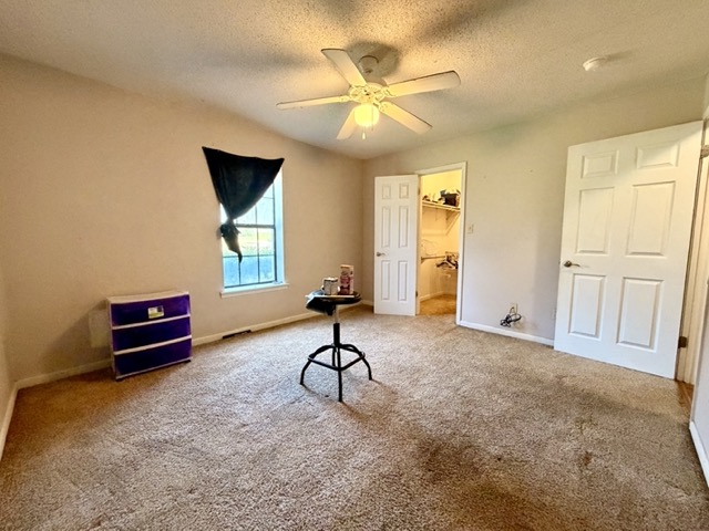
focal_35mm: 14
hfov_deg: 102.1
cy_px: 266
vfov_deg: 85.7
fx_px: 287
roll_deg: -0.1
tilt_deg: -6.5
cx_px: 354
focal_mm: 2.22
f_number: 2.2
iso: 500
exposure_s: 1/60
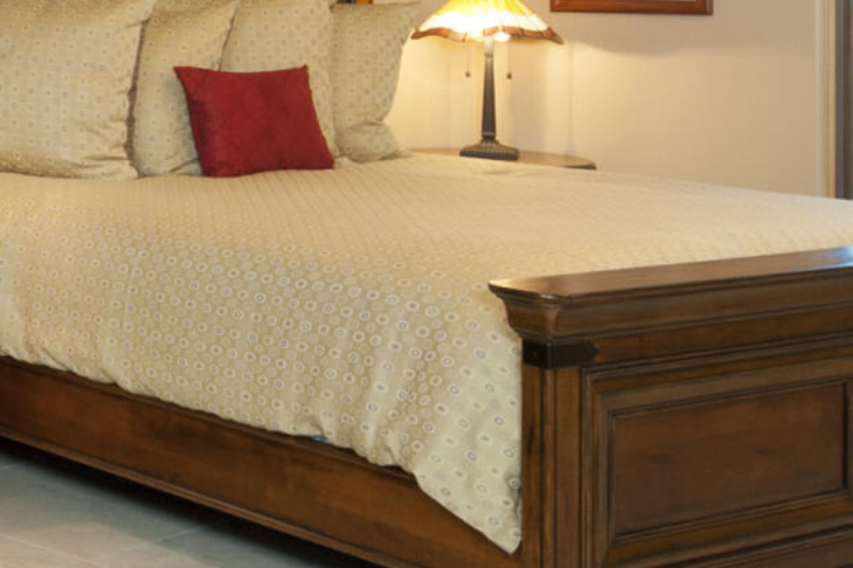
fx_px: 1824
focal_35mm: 77
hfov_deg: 22.8
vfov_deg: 17.7
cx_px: -322
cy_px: 212
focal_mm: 16
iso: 400
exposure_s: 1/8
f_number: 7.1
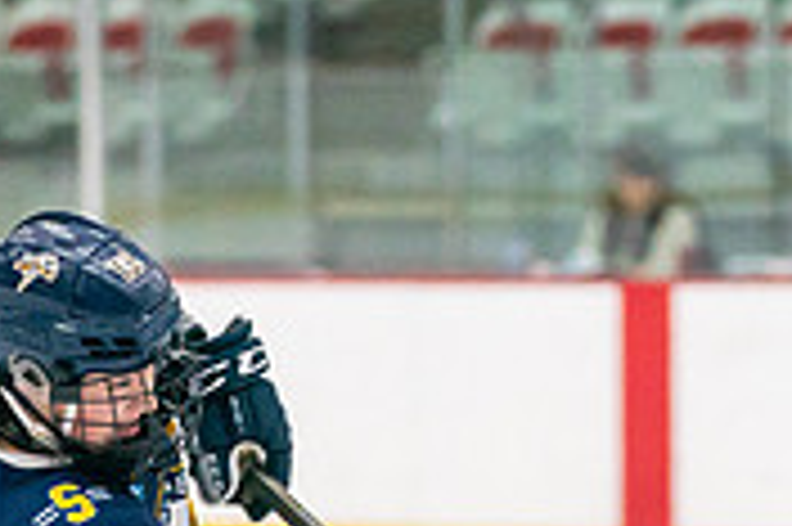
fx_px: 10484
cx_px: 255
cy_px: 861
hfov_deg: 4.3
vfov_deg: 2.9
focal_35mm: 477
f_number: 2.8
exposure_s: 1/1250
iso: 3200
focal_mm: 115
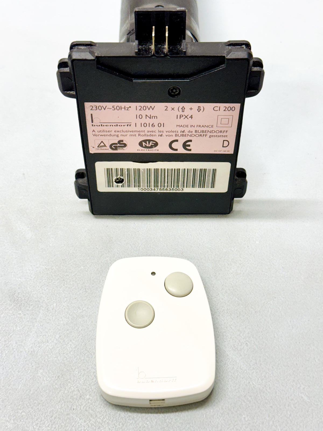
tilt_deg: -56.4
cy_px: 216
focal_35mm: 48
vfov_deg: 39.7
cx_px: 162
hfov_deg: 30.3
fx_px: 597
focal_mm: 6.76
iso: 100
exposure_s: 1/100
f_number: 1.78
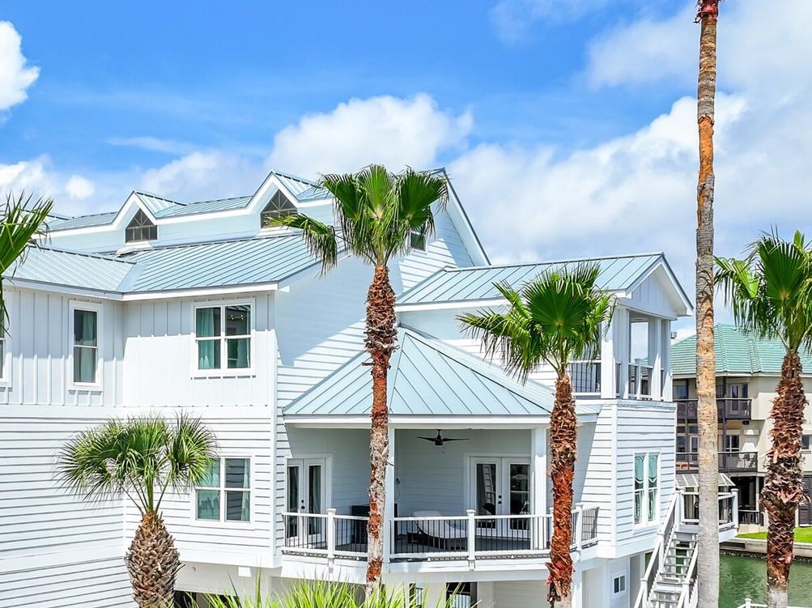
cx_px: 330
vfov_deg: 29.3
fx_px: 1149
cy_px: 436
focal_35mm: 49
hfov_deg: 38.8
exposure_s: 1/1250
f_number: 4
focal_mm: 12.29
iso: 100
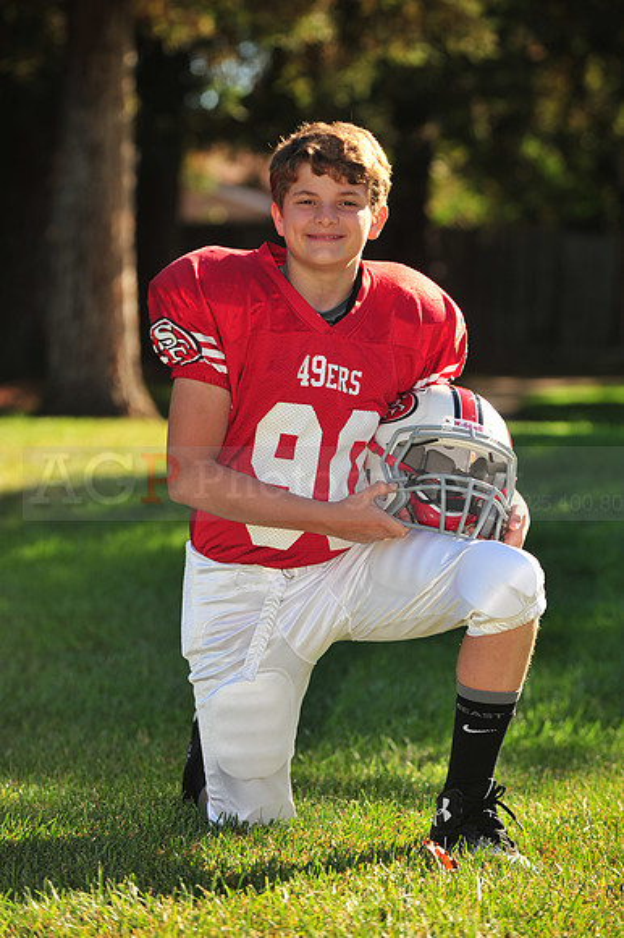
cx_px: 312
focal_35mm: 155
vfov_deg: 13.3
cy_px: 469
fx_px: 4035
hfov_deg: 8.8
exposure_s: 1/640
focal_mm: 155
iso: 200
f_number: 4.5
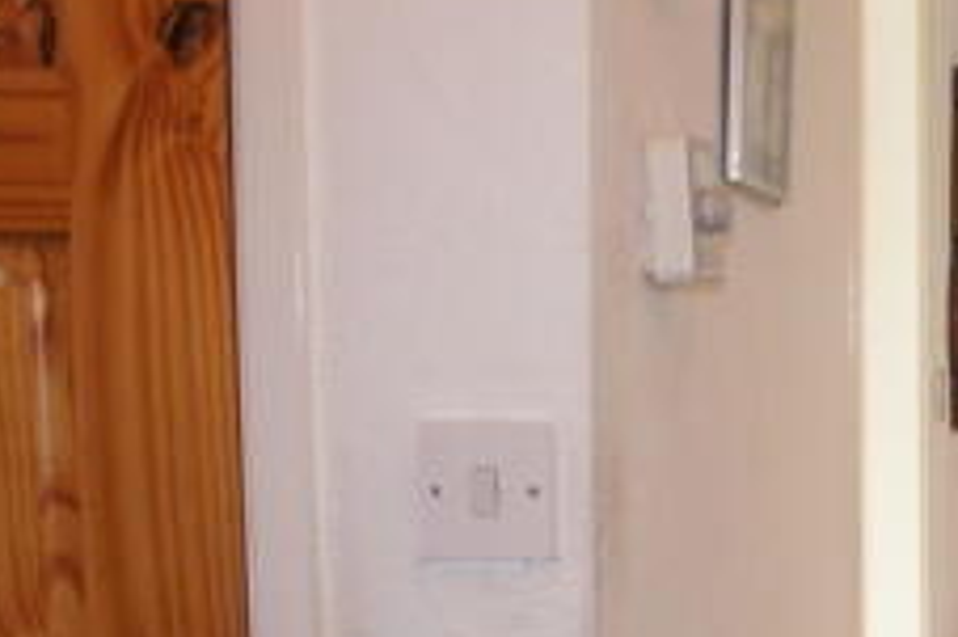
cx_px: 1287
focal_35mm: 78
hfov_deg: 22.8
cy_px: 633
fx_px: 2074
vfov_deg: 17.1
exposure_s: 1/60
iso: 200
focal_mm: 18
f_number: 4
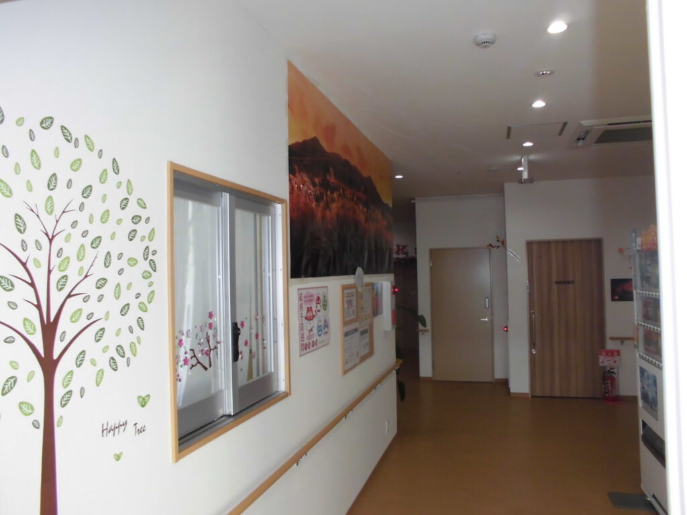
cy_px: 258
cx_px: 344
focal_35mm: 26
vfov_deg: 53.1
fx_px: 516
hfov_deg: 67.3
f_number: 3.5
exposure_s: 1/60
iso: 200
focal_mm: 4.6
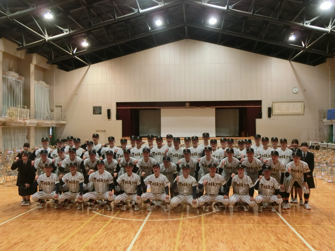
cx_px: 168
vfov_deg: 41.8
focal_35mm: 34
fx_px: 329
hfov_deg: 54.0
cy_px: 126
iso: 500
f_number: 3.9
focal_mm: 6
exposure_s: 1/30
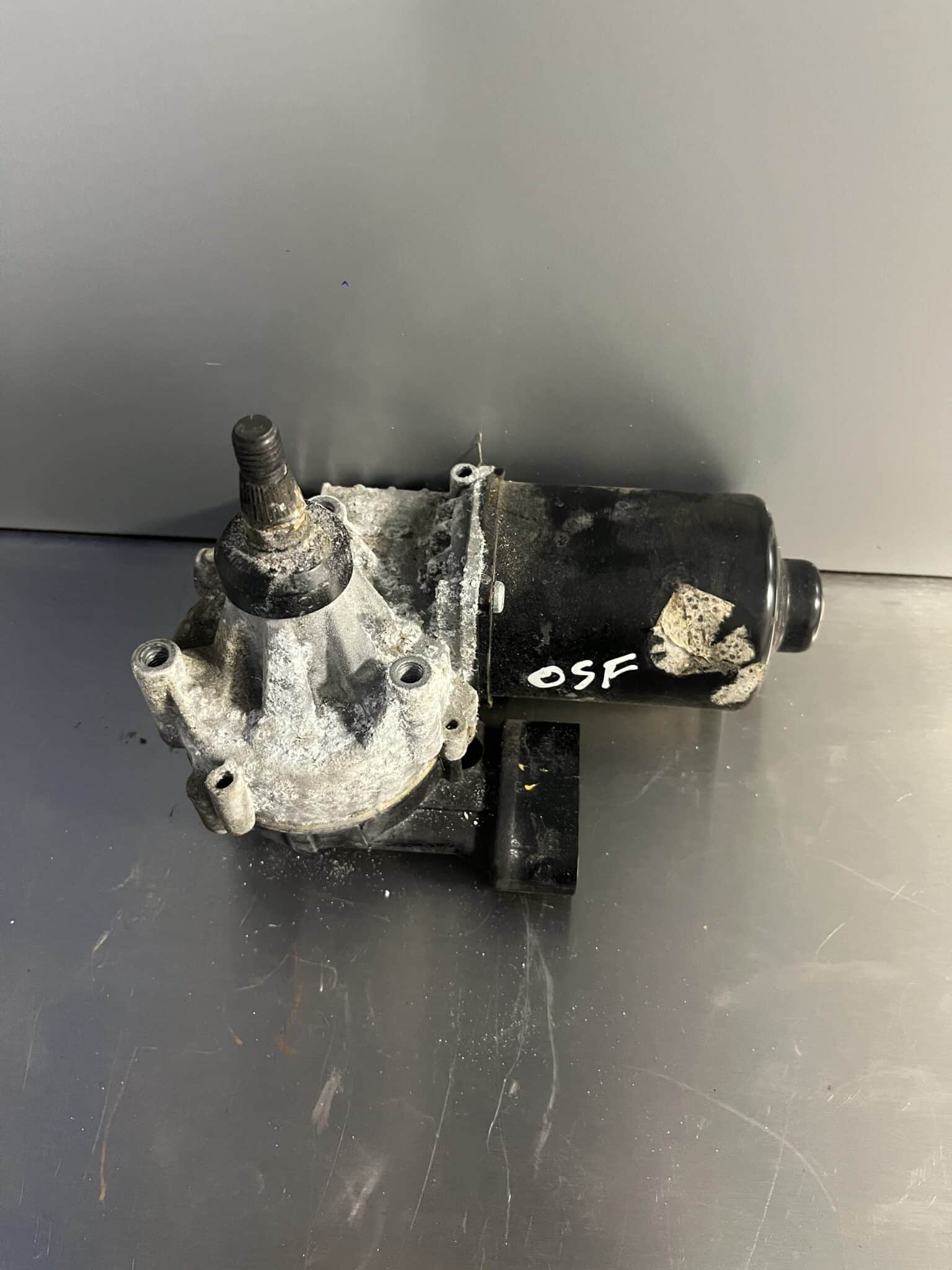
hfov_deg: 53.1
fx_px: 953
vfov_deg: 67.3
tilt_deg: -59.1
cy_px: 635
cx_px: 476
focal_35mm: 26
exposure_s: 1/50
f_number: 1.6
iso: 500
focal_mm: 5.1
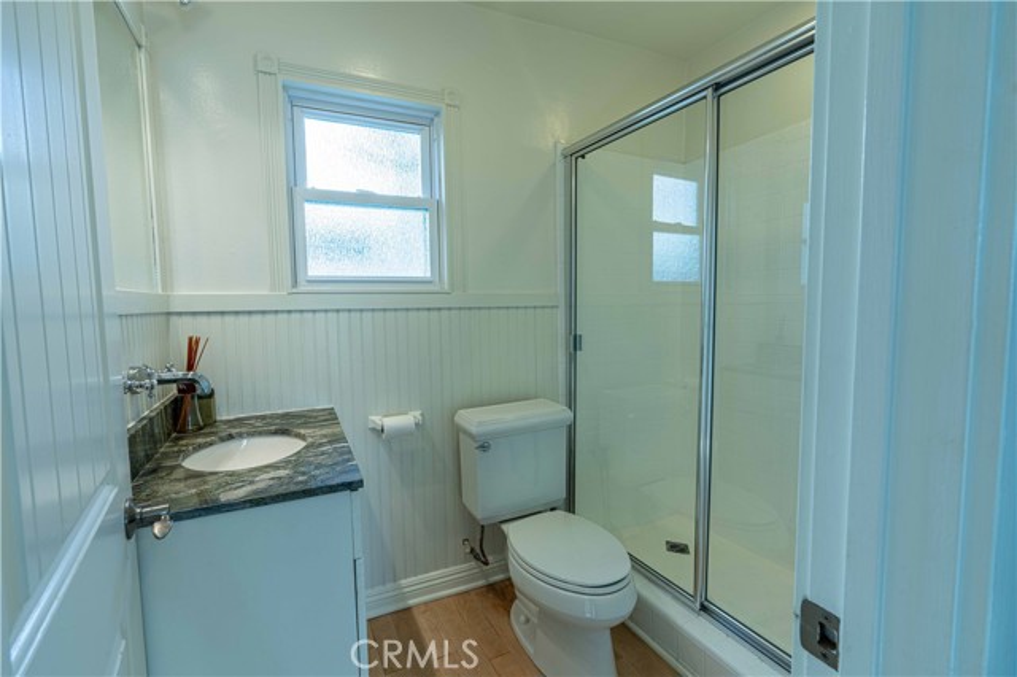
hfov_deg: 96.8
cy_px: 338
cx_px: 508
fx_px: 452
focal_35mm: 16
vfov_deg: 73.7
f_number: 11
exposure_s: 1/40
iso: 100
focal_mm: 16
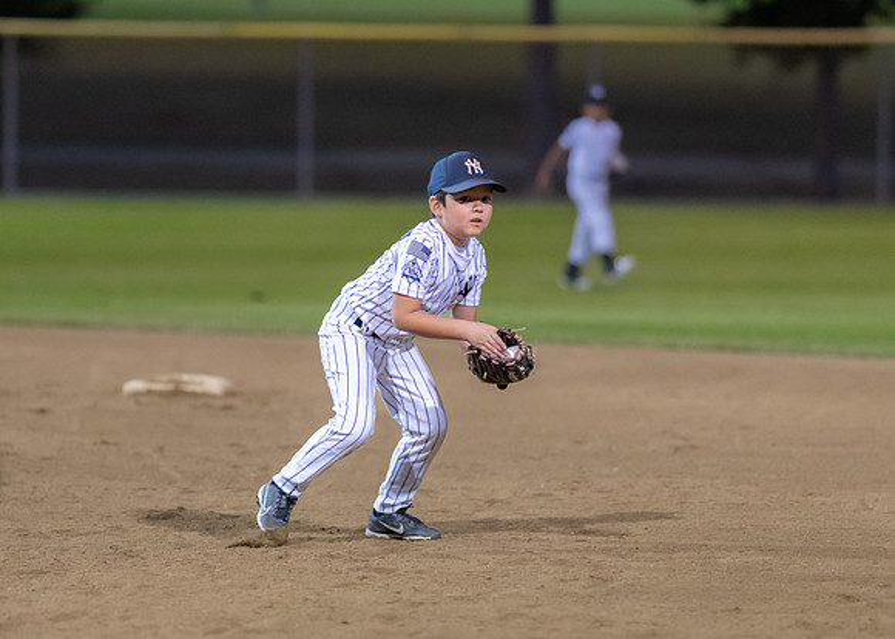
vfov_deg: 5.2
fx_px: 7030
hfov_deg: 7.3
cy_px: 261
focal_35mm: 277
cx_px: 418
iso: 2500
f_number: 1.8
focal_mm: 135
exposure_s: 1/1000
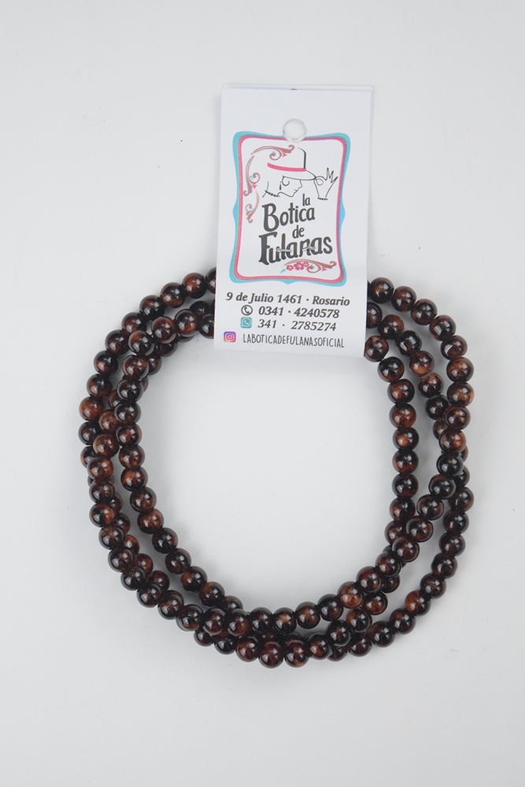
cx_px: 262
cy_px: 394
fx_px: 1804
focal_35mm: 82
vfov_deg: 24.6
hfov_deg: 16.6
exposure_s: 1/800
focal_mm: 55
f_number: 5.6
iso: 2500
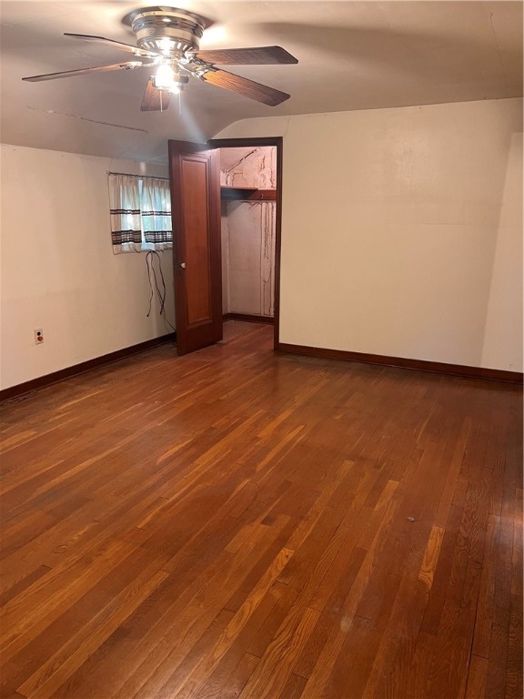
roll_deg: +0.0
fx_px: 525
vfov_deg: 67.3
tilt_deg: -13.8
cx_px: 262
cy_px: 350
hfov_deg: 53.1
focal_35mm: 26
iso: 200
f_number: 1.5
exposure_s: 1/60
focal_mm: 5.7
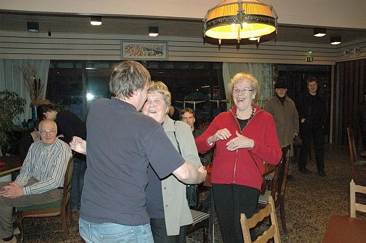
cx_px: 183
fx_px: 274
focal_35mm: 27
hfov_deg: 67.4
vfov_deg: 47.8
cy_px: 122
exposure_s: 1/60
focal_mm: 18
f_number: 5
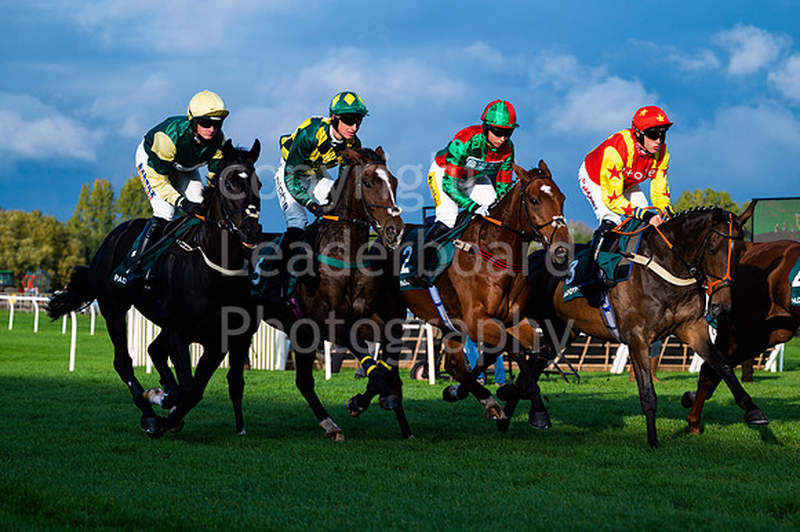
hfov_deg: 20.8
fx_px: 2176
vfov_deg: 13.9
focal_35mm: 98
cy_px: 266
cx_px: 400
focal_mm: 98
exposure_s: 1/3200
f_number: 4
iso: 400
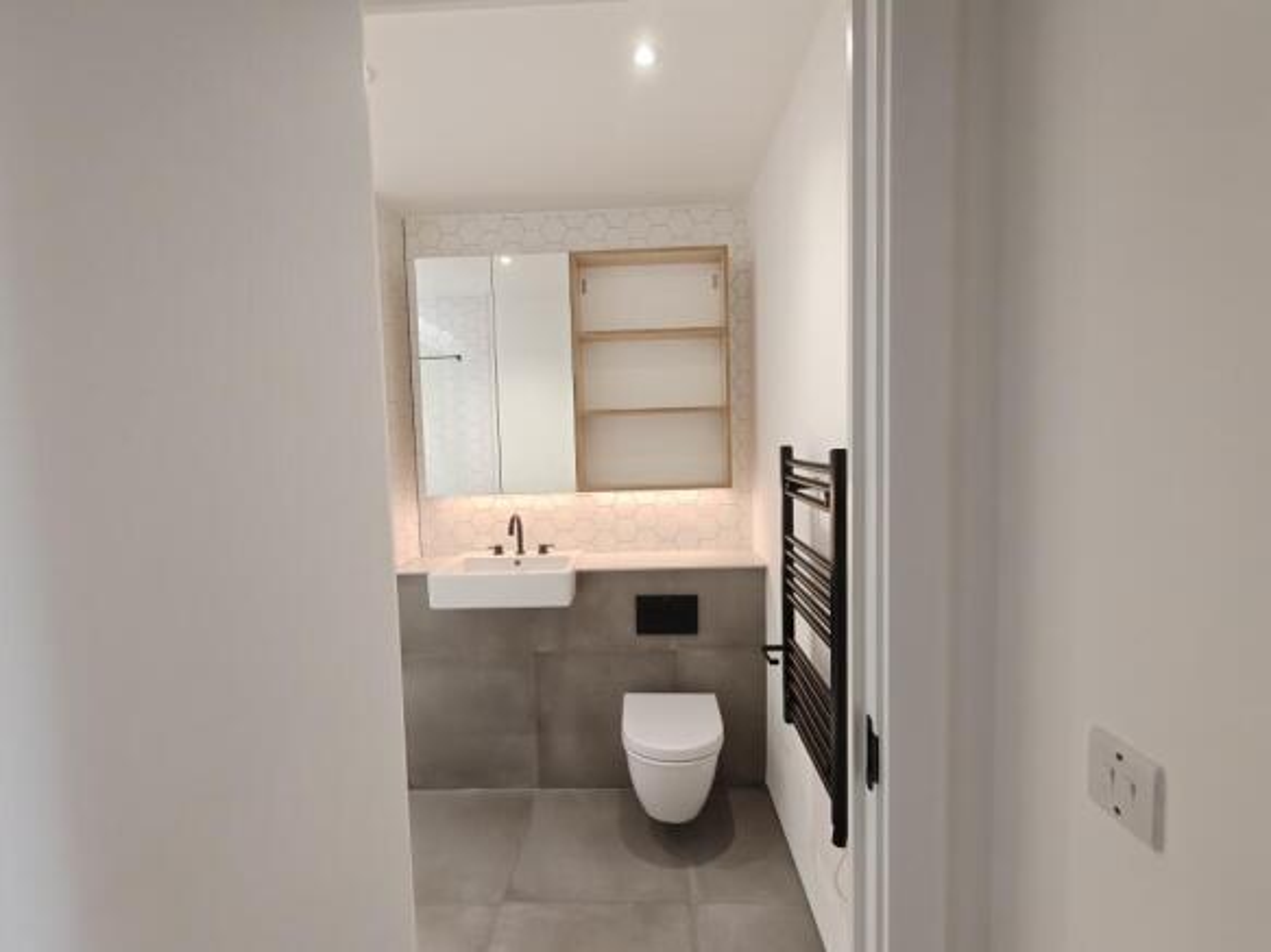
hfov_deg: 98.2
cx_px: 636
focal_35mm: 15
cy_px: 476
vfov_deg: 81.7
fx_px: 551
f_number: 2
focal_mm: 2.3
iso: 2500
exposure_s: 1/156
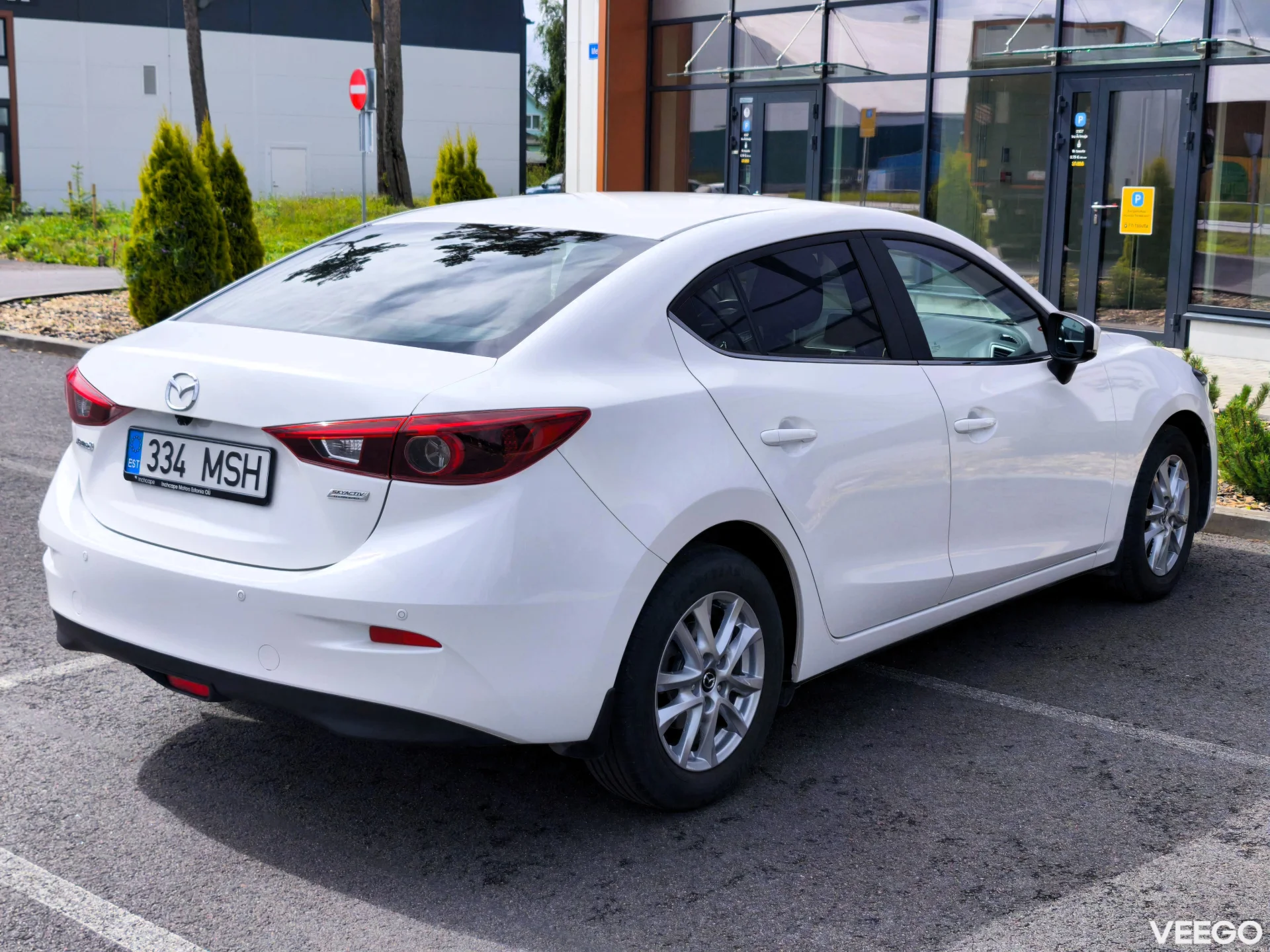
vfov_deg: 31.5
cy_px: 476
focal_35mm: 46
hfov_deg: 41.2
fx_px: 1688
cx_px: 635
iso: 50
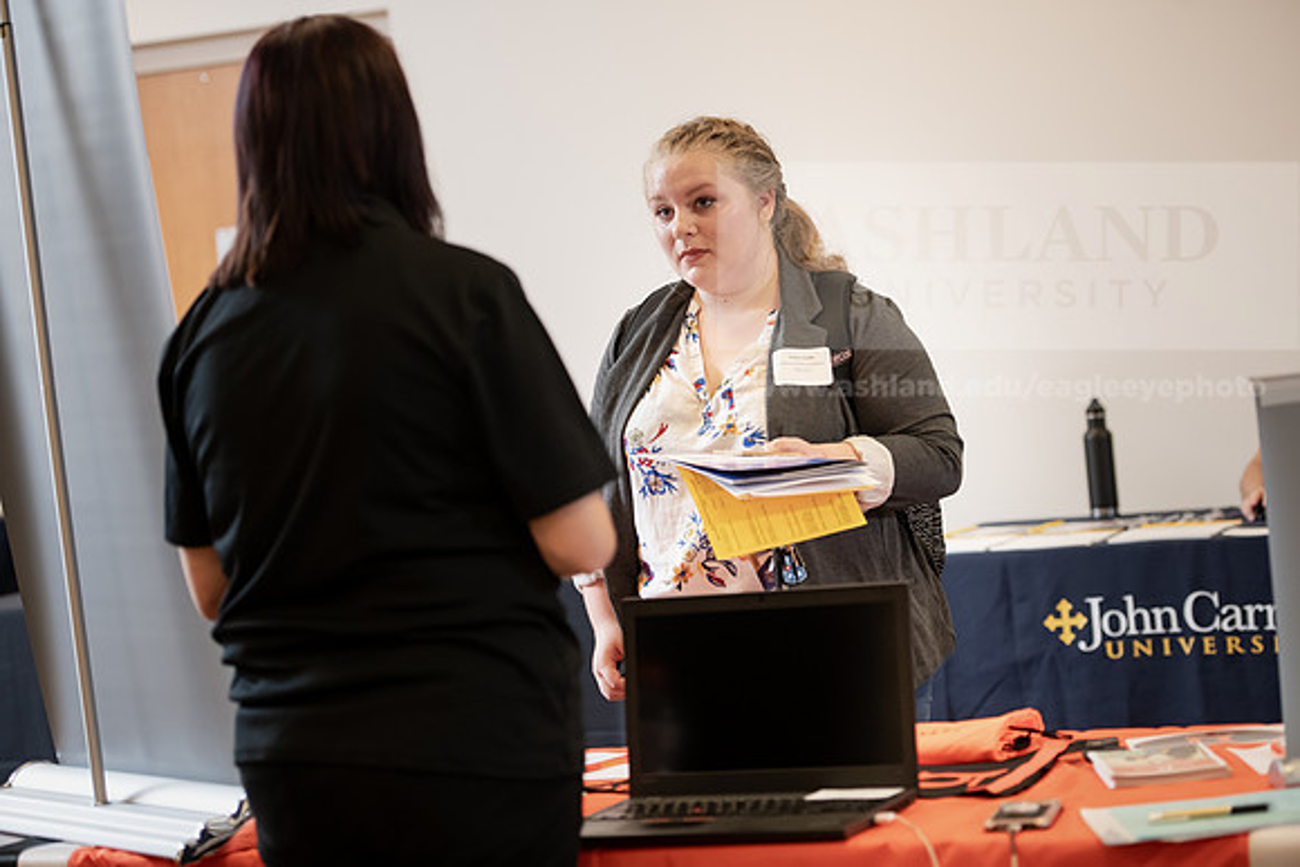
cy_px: 434
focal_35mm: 92
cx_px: 650
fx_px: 3323
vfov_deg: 14.9
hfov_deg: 22.1
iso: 1250
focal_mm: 92
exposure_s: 1/200
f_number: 3.2
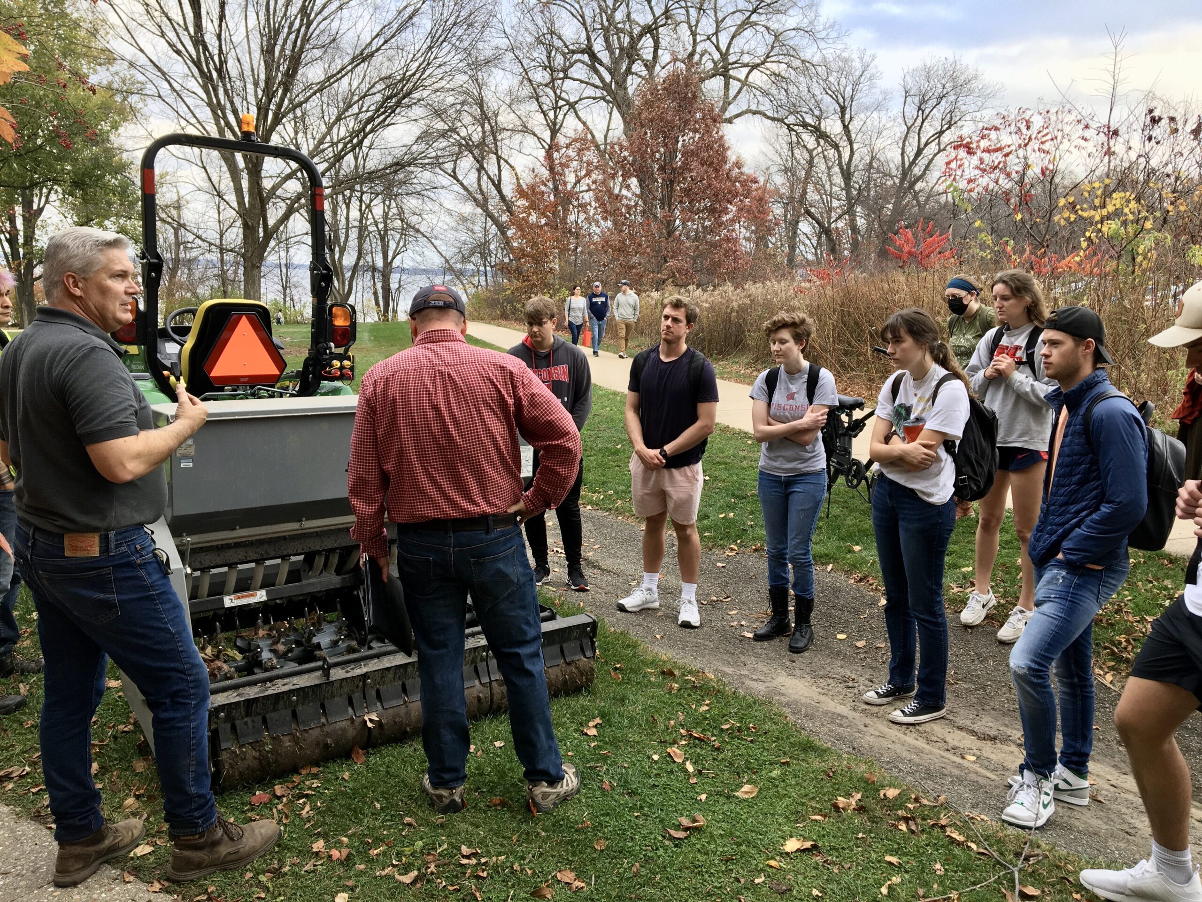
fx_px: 1007
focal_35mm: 29
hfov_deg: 61.7
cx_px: 601
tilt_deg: -8.0
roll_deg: -1.7
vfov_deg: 48.2
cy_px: 451
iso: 25
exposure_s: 1/160
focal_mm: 4.15
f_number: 2.2
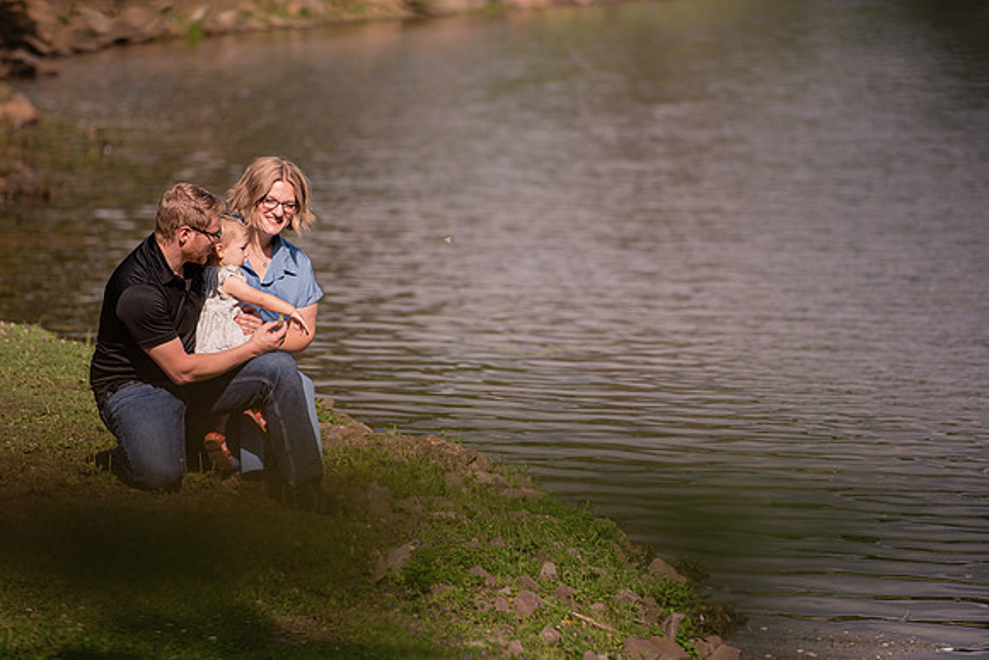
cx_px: 494
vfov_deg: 6.9
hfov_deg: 10.3
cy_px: 330
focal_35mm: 200
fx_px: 5495
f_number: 3.2
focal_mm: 200
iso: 400
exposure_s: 1/4000
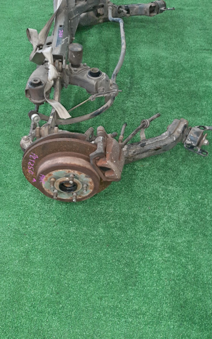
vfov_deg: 66.5
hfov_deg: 44.5
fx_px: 259
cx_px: 94
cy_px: 167
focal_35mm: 28
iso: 245
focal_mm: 3.93
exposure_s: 1/50
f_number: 1.7
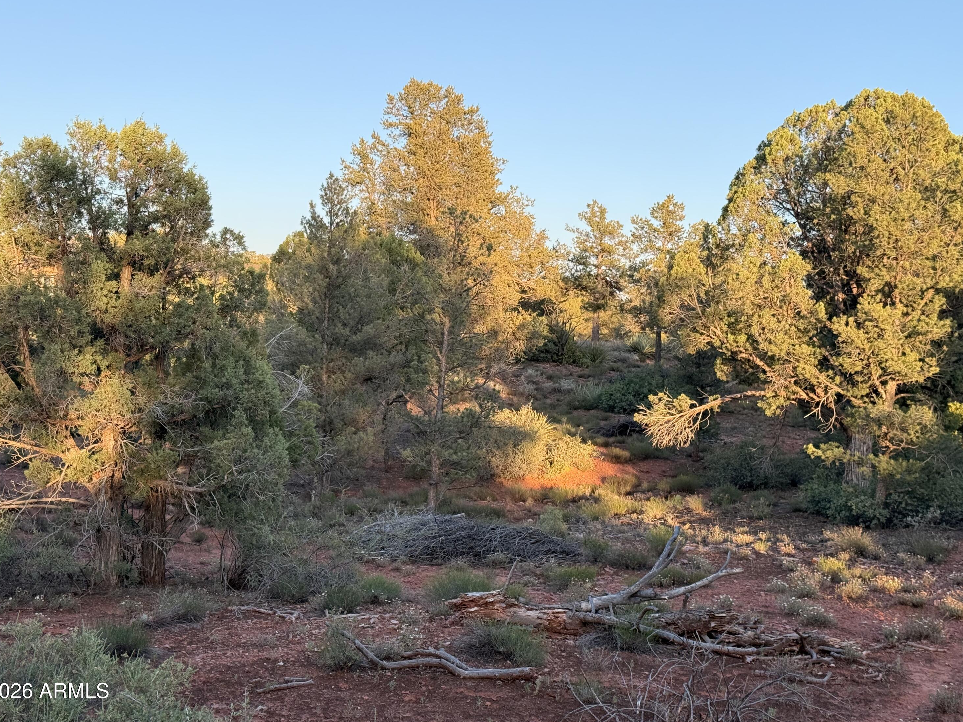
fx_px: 1363
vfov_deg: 29.7
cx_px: 477
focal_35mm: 49
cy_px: 356
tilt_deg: +0.5
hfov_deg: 38.9
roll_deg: -2.3
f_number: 1.78
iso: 64
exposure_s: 1/641
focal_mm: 6.76
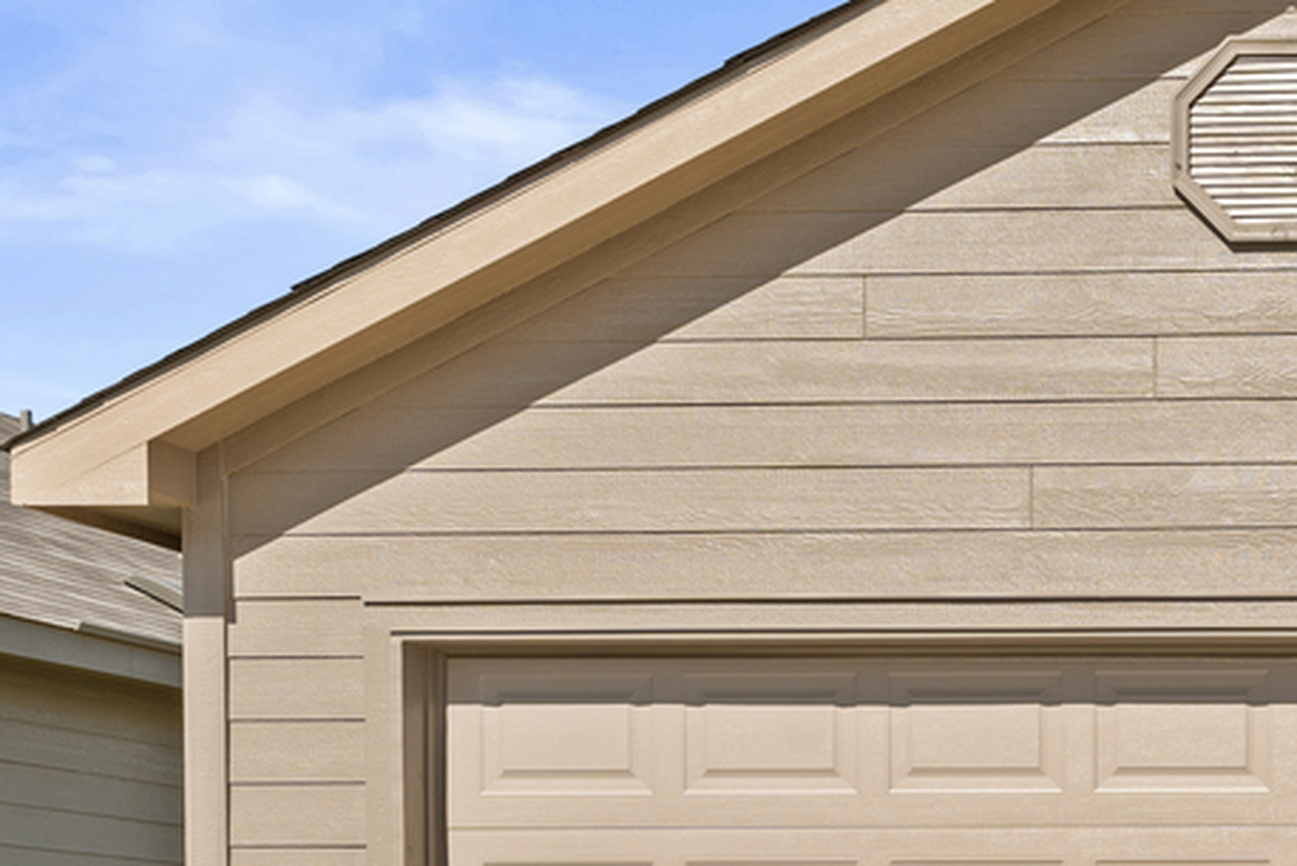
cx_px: 1805
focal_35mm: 85
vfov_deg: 15.2
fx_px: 3063
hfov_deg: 21.1
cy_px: 1173
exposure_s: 1/200
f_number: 8
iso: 100
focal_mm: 24
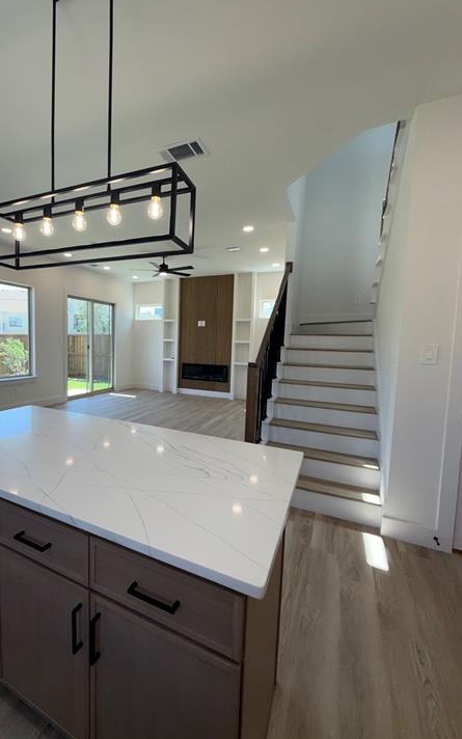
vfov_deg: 97.8
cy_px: 368
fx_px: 322
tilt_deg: -4.1
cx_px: 166
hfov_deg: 69.8
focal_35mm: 16
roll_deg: -1.3
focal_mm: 2.22
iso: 16
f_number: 2.2
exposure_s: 1/122
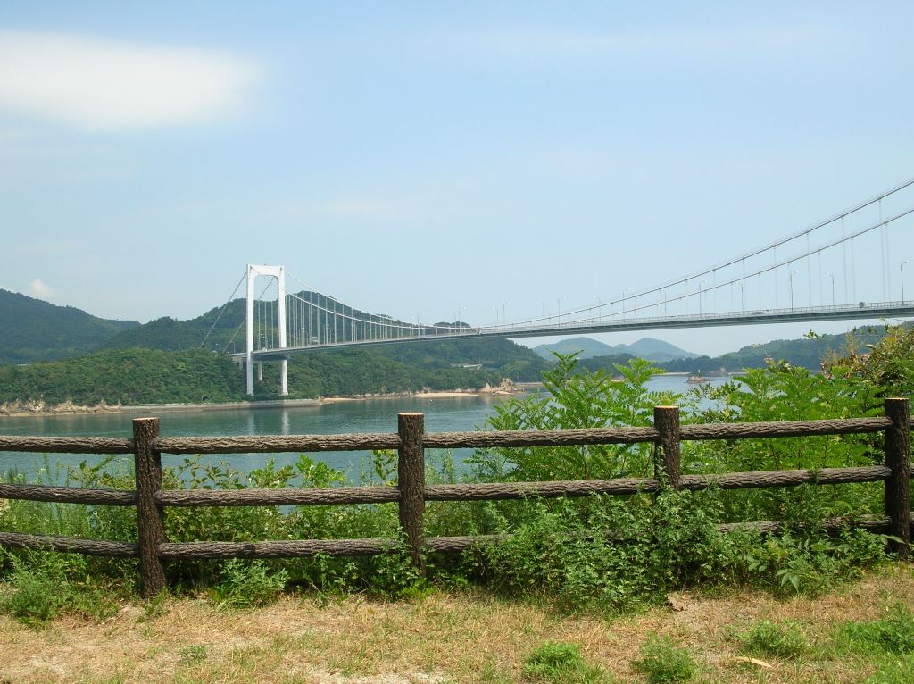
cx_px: 457
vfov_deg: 40.6
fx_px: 923
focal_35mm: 35
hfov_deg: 52.7
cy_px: 342
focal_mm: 5.8
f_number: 5.6
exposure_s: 1/243
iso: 50
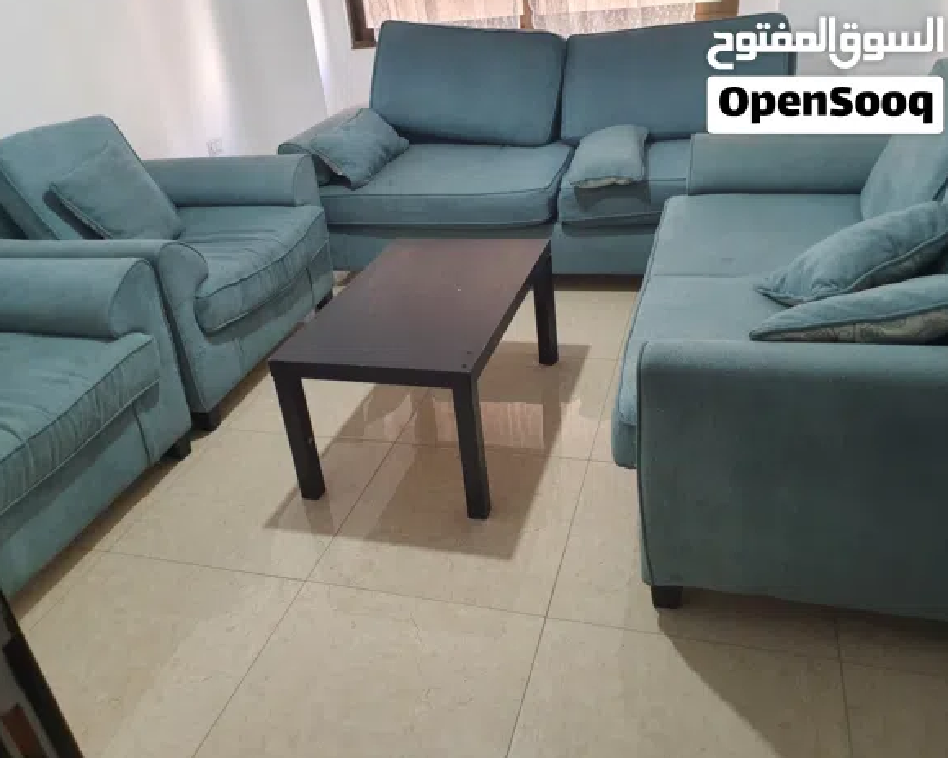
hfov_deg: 62.2
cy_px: 369
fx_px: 786
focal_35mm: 28
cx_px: 461
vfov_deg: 51.5
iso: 320
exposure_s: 1/50
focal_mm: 4.3
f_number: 2.4
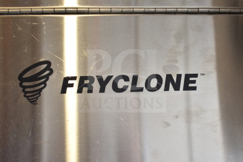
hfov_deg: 38.9
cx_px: 122
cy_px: 81
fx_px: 344
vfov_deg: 26.5
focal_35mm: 51
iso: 640
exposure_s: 1/50
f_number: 4.5
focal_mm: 34
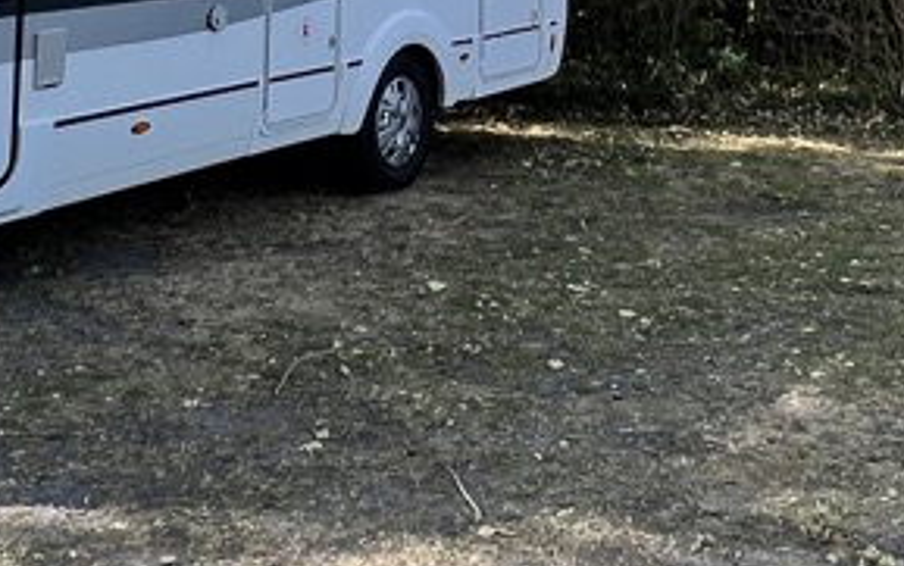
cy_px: -366
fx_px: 1504
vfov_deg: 18.1
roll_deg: -0.7
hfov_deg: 33.5
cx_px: 479
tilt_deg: +8.7
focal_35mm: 61
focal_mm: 1.57
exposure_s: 1/779
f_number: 1.8
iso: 32
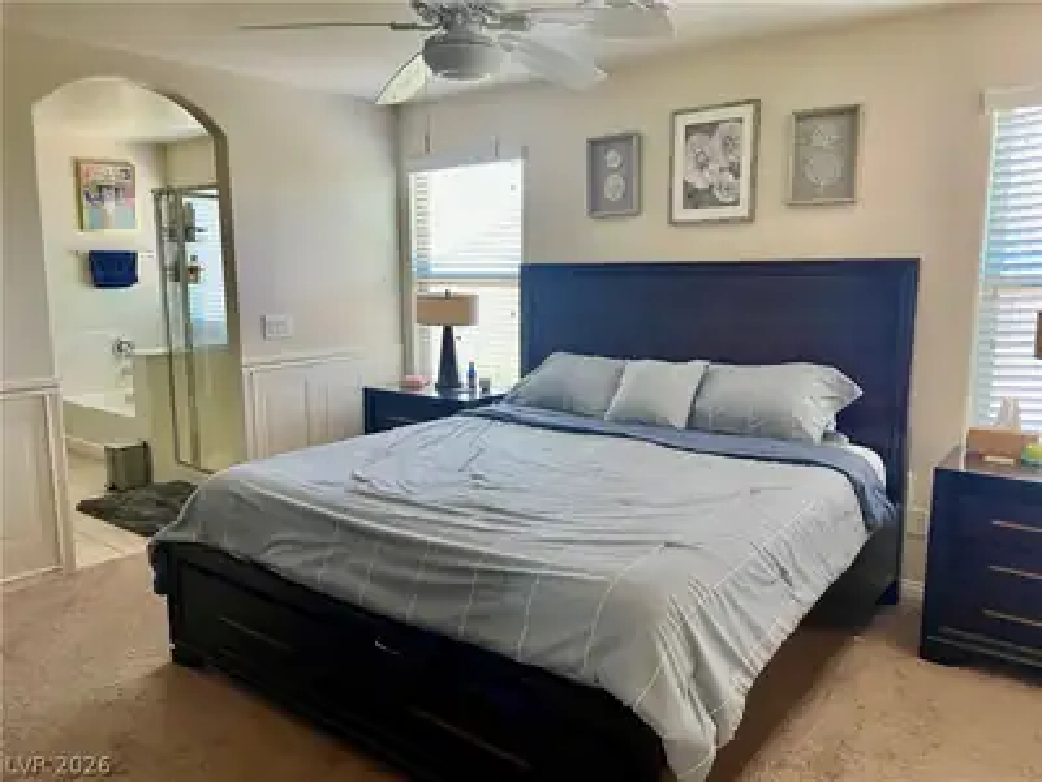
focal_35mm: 26
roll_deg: +0.5
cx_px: 521
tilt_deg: -8.9
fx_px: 783
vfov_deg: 53.1
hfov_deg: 67.3
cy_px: 391
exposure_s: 1/60
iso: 100
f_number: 1.6
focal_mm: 4.2
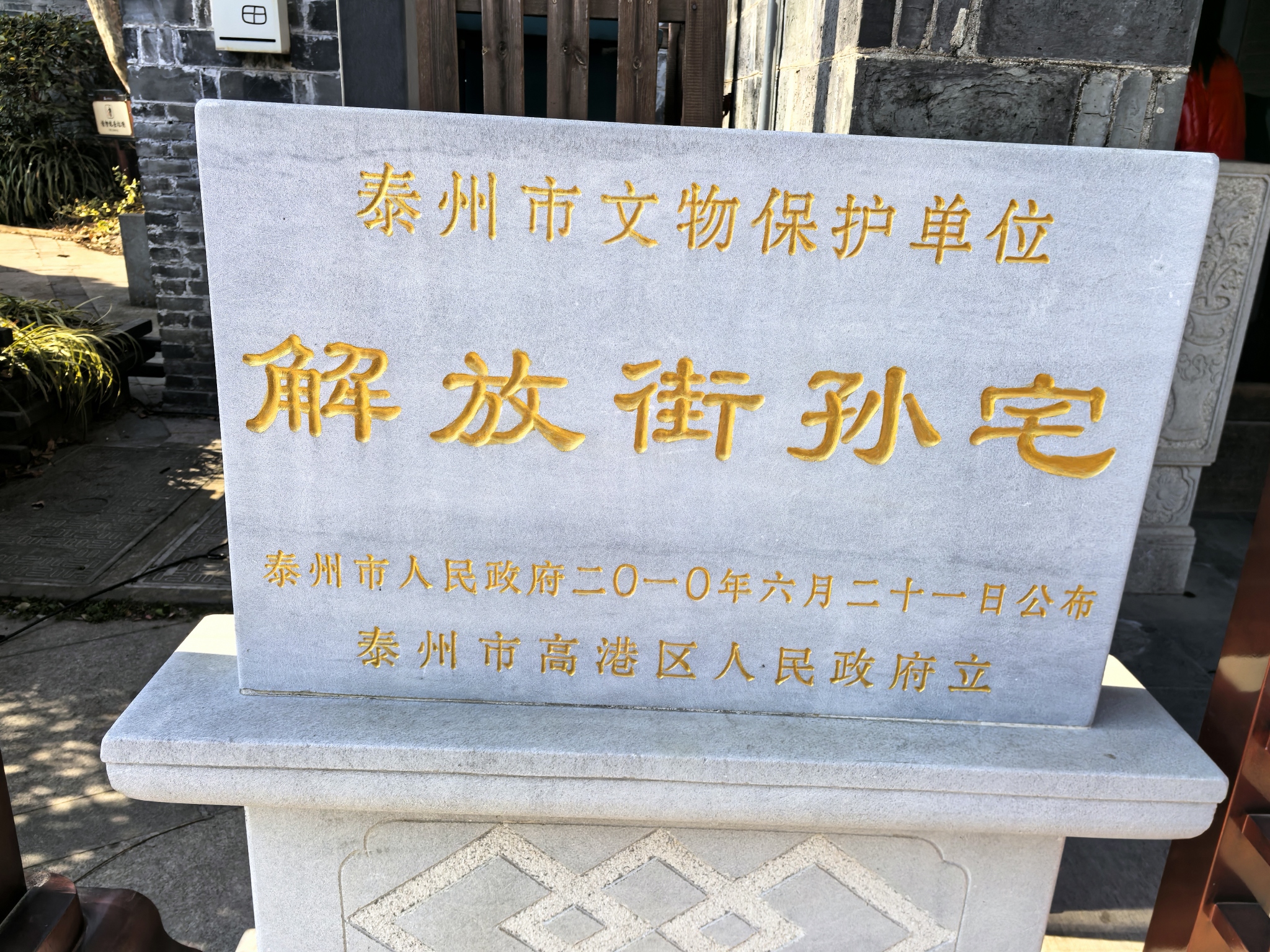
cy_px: 476
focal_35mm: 27
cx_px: 635
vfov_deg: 51.4
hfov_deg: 65.3
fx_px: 991
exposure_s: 1/1091
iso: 50
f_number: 2
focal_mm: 5.75
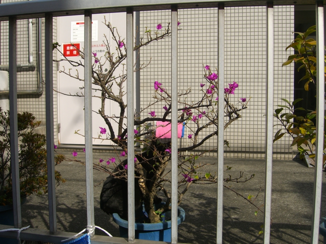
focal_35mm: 38
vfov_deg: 37.7
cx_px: 163
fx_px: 358
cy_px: 122
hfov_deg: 49.0
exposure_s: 1/200
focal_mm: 7.9
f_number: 8
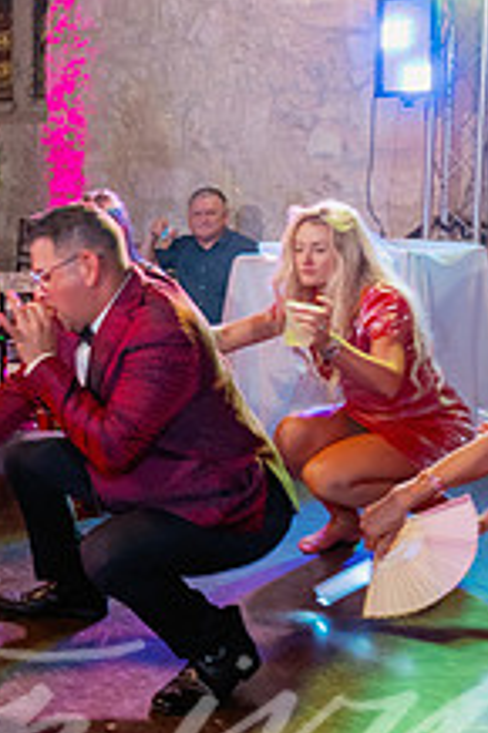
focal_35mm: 64
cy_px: 345
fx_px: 1303
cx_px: -259
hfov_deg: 18.6
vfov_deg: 31.4
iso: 1250
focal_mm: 24
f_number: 3.5
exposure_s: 1/60
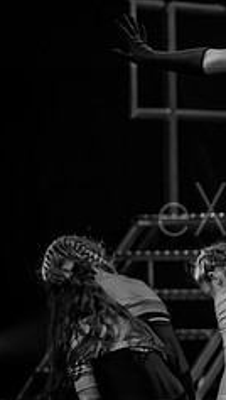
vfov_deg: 7.1
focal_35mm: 303
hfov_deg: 4.0
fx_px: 3215
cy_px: 221
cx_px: 436
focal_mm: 113
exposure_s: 1/125
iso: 6400
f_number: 2.8
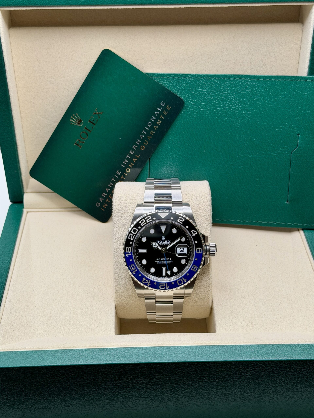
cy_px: 209
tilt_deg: -38.7
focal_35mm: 48
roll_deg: +0.0
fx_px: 581
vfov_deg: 39.7
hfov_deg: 30.3
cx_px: 157
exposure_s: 1/239
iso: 64
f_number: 1.78
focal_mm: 6.76
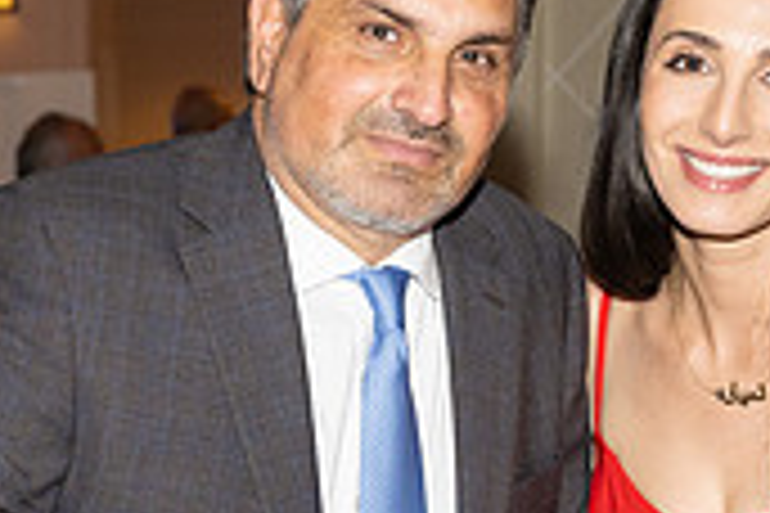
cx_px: 329
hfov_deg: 11.9
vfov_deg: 7.9
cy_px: 425
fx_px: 3700
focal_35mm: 173
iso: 800
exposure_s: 1/100
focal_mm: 51
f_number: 5.6
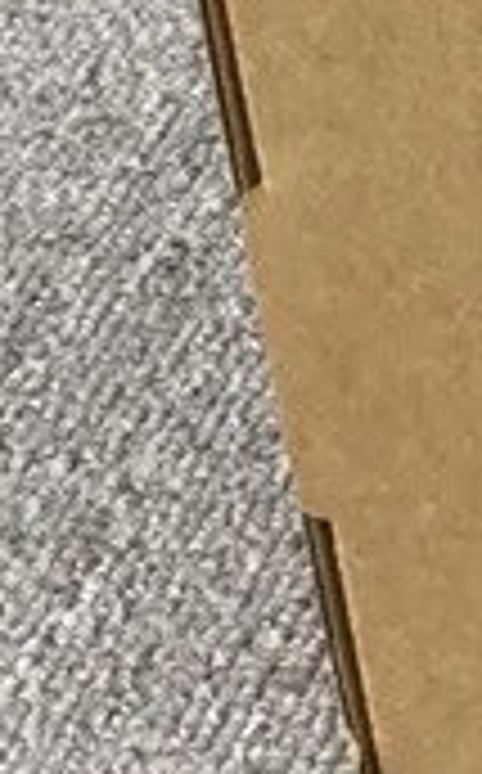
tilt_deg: -21.3
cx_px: 1896
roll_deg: -0.1
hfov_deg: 6.3
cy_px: -637
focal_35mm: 172
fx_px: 3627
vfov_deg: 11.3
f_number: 2.4
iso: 32
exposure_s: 1/100
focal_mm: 3.3
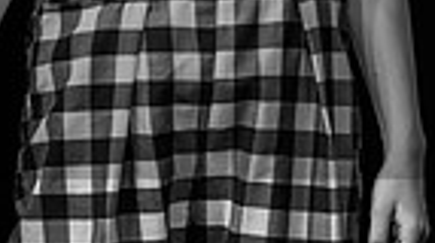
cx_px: 601
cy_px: -189
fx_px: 10264
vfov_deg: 1.4
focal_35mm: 891
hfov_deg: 2.4
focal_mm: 200
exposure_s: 1/125
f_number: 2.8
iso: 1000
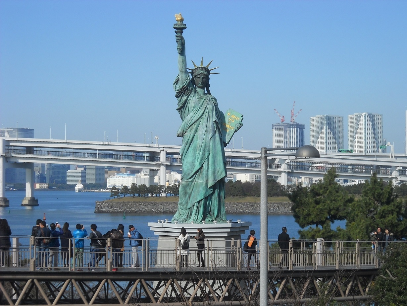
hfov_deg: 18.5
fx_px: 1246
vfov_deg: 14.0
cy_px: 153
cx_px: 204
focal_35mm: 106
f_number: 9.4
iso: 80
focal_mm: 17.48
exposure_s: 1/160
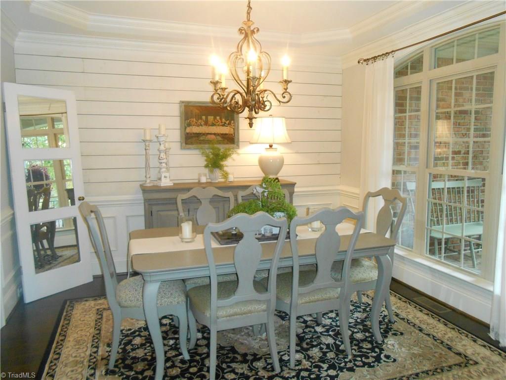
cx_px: 253
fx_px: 380
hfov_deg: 67.3
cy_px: 190
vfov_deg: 53.1
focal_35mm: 26
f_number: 3.5
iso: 500
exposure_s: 1/25
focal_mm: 4.6
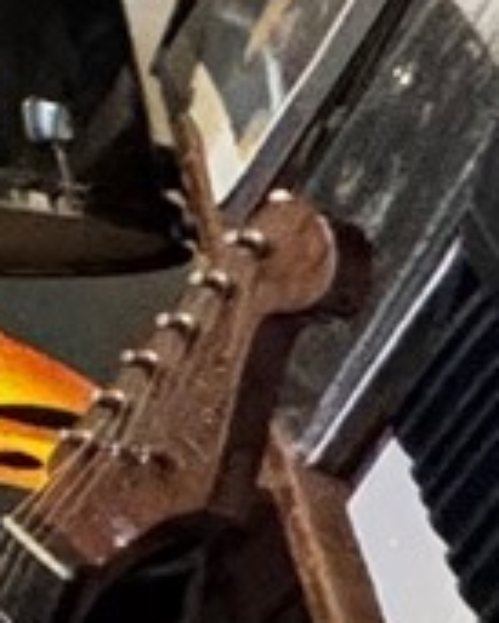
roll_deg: +0.2
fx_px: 2361
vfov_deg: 13.1
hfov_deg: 6.3
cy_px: -608
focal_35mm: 128
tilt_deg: -5.6
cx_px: -2036
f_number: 2.2
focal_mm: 2.22
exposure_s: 1/60
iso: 1000
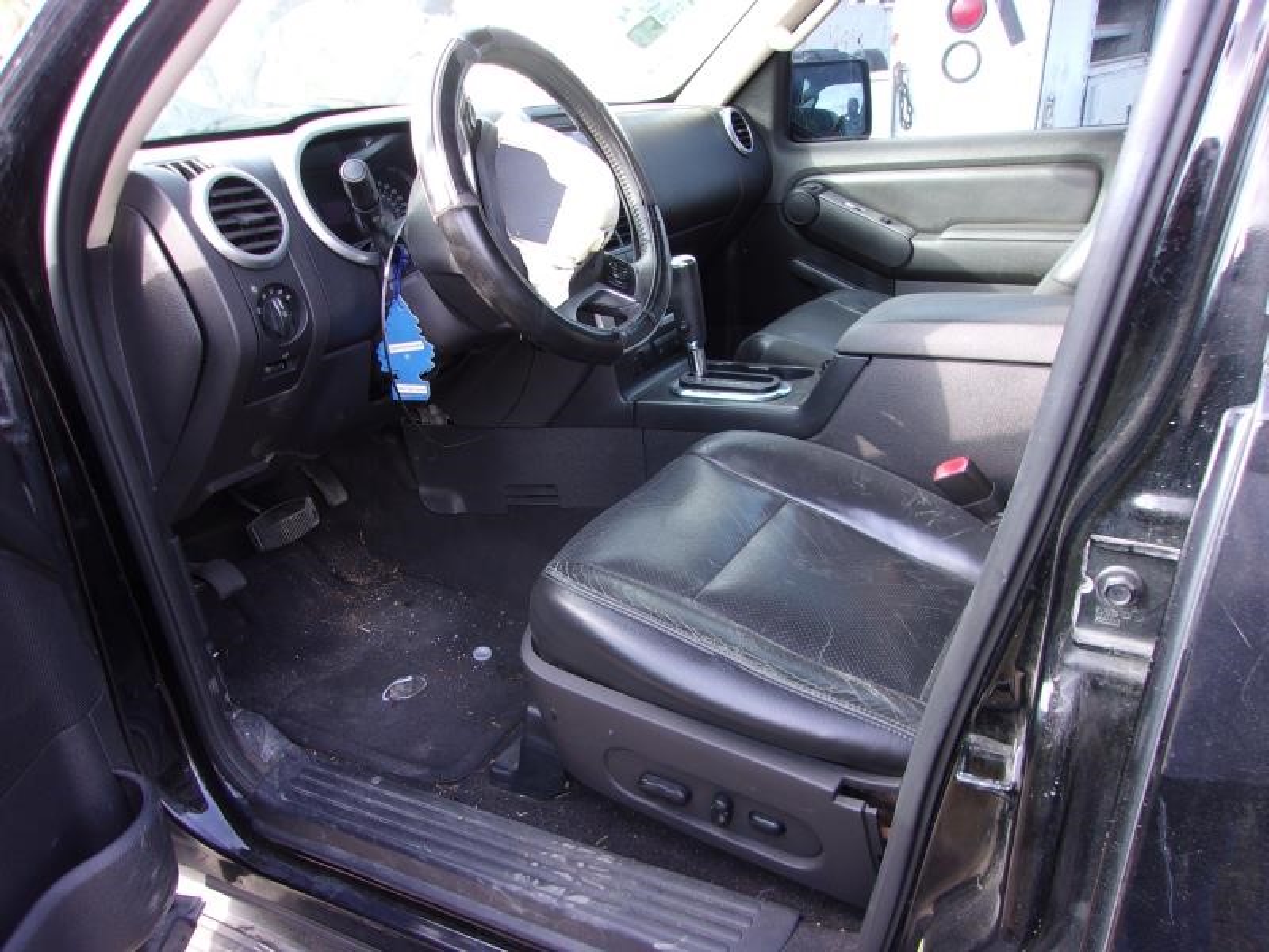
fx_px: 990
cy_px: 476
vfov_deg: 51.4
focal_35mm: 27
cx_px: 634
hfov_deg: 65.3
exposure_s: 1/45
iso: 80
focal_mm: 4.9
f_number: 3
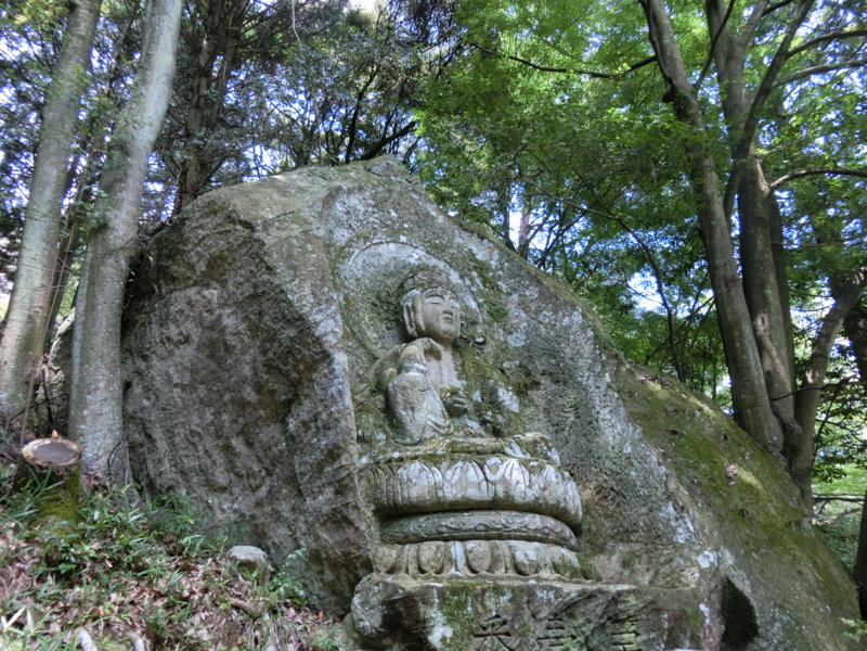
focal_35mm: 25
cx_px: 434
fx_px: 626
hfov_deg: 69.4
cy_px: 326
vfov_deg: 54.9
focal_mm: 4.5
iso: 200
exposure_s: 1/125
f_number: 3.5
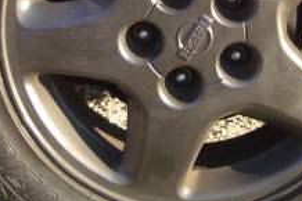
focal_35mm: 107
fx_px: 897
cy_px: -28
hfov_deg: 19.1
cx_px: 143
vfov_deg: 12.5
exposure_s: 1/200
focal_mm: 5.8
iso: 50
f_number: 2.6
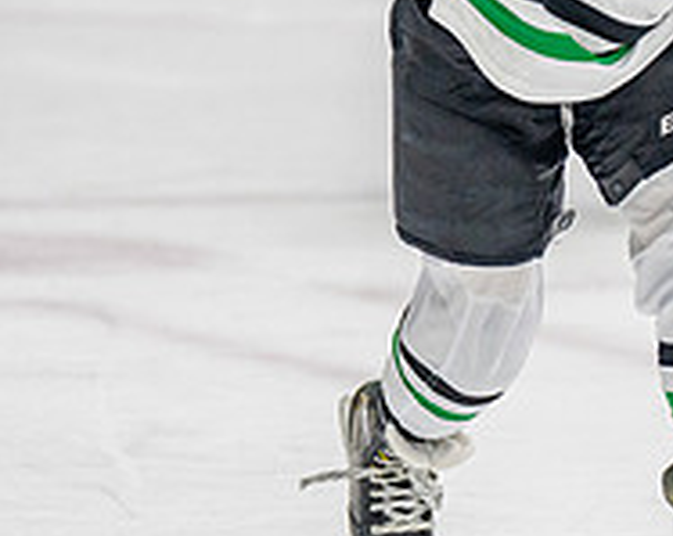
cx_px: 846
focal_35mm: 442
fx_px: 8790
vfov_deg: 3.5
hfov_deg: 4.4
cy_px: 85
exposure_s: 1/1600
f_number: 2.8
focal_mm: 118
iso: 1000
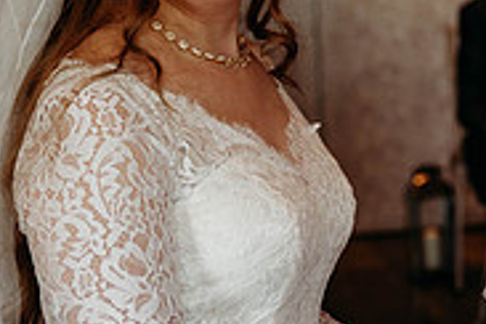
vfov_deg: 8.8
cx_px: 428
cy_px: 98
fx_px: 2092
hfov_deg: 13.1
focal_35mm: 155
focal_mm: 49
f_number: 3.5
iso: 560
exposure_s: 1/200
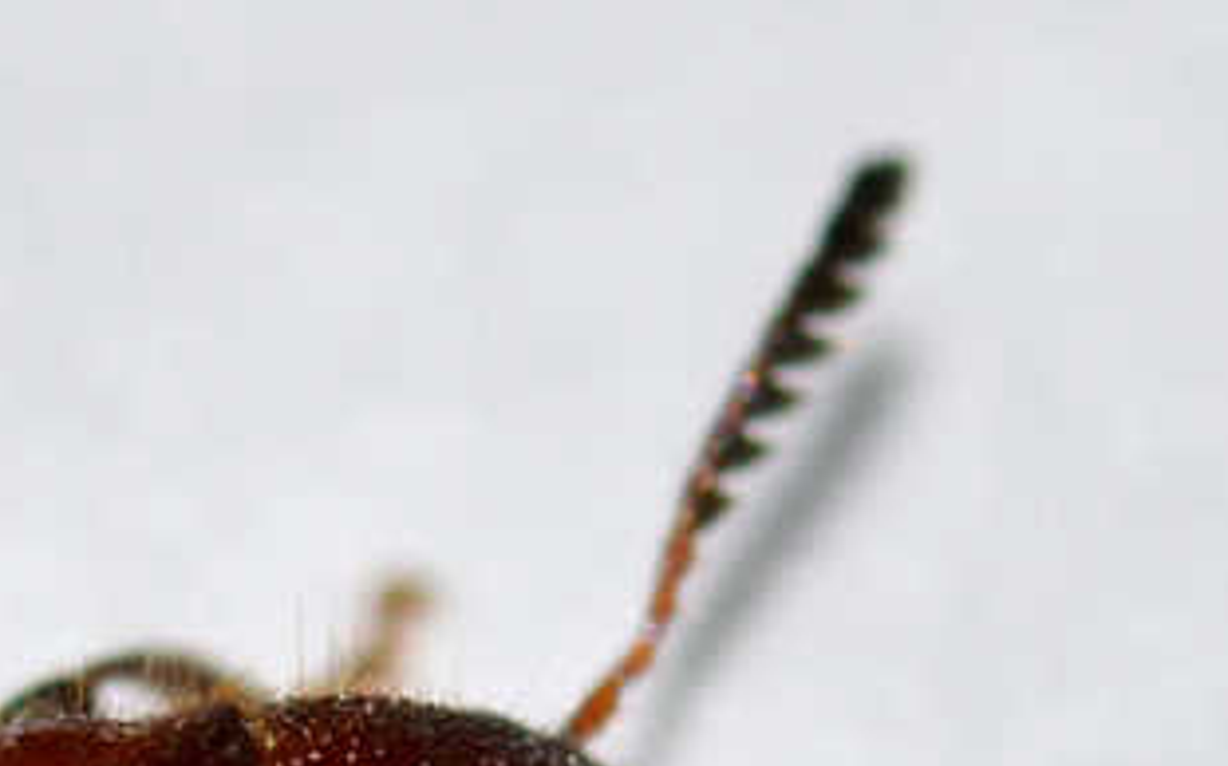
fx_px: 15788
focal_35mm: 472
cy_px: 971
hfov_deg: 4.4
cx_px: -419
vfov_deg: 2.8
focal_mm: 100
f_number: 20
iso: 100
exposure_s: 1/200
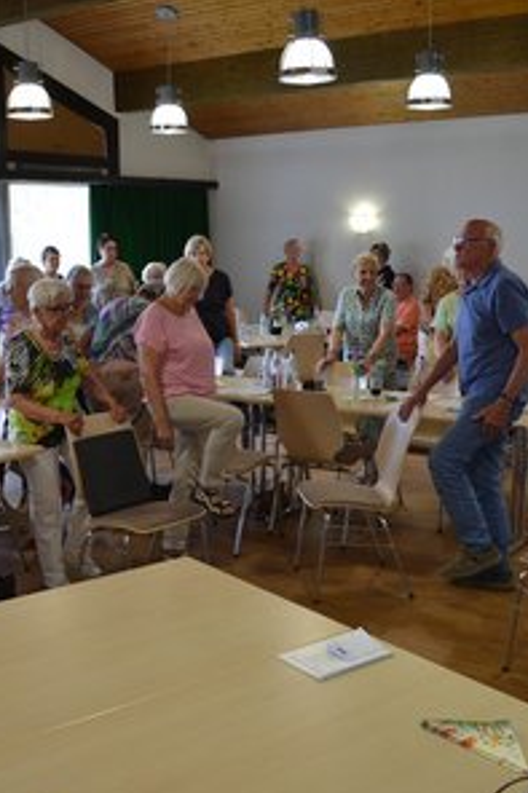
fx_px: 925
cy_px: 409
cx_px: 214
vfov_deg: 46.4
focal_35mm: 42
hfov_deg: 31.8
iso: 400
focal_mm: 18
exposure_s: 1/60
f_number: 4
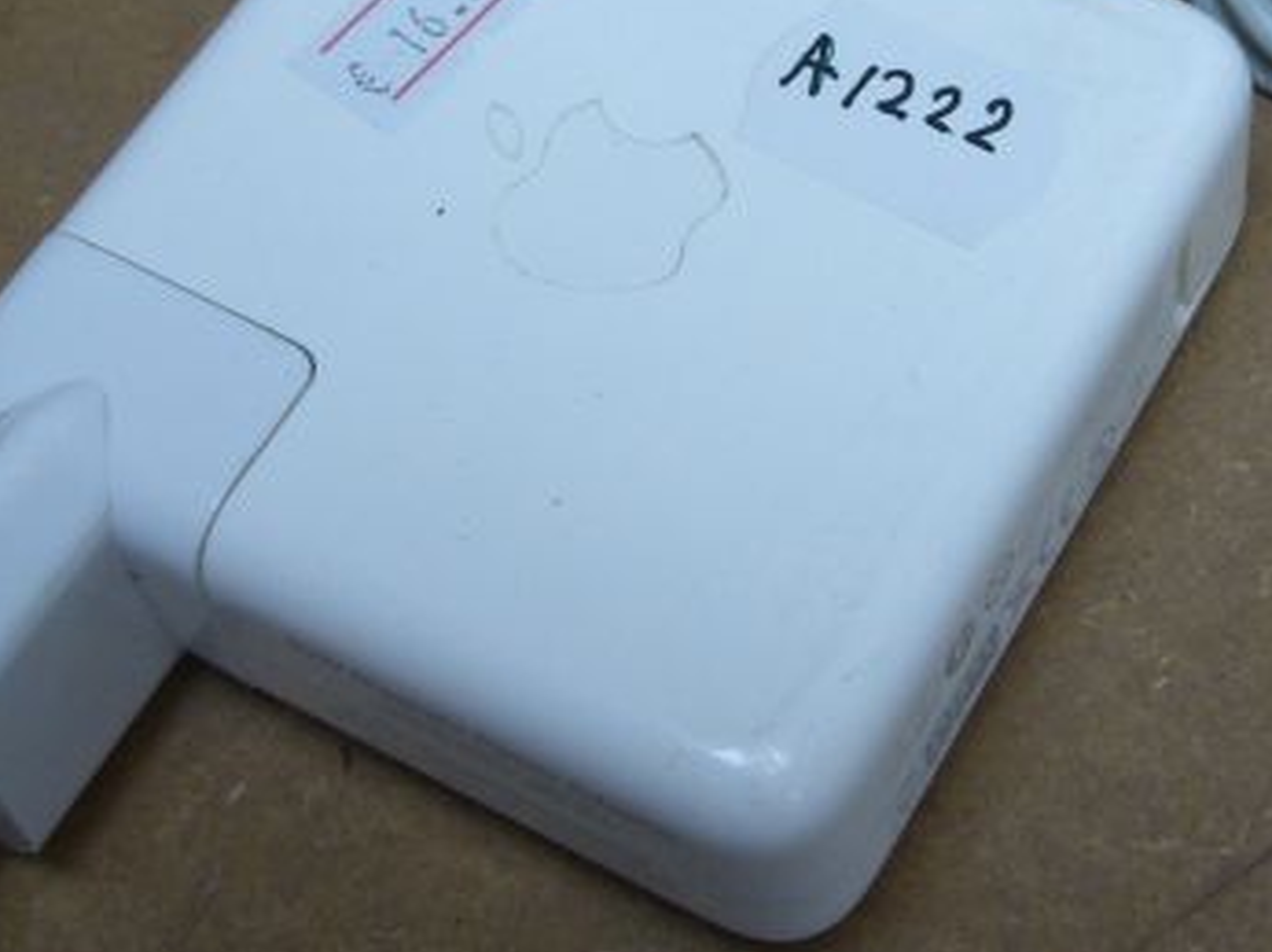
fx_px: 2974
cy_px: -4
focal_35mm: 81
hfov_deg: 23.8
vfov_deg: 17.7
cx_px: 985
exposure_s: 1/30
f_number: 2.8
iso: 80
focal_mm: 5.8
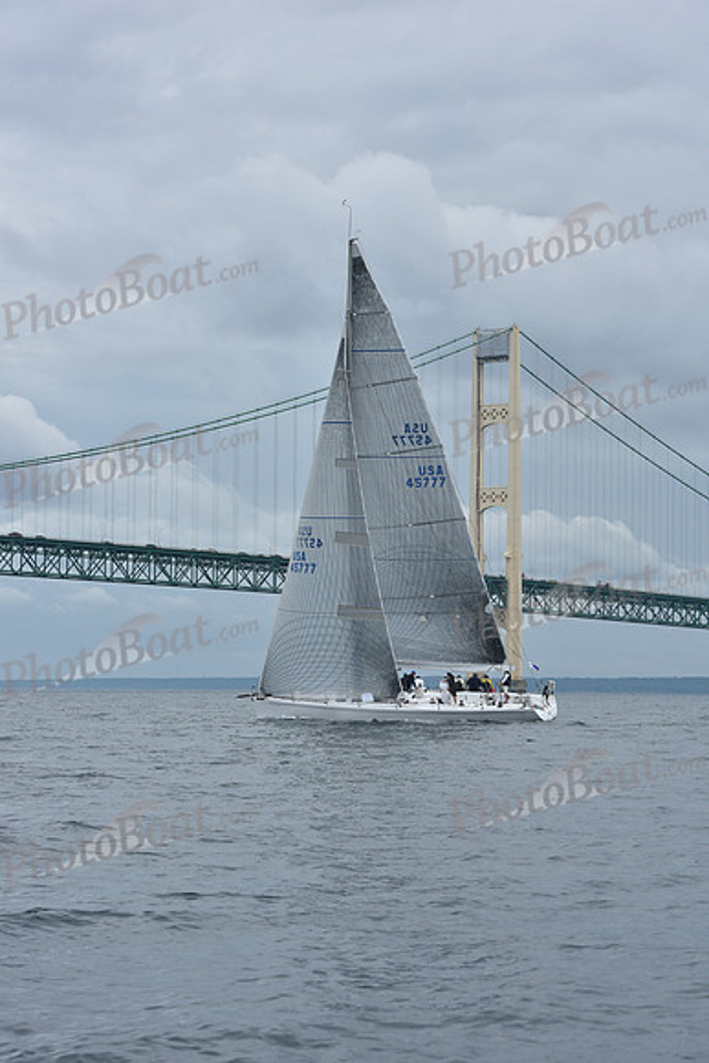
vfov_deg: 20.8
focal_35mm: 98
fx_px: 2893
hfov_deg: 14.0
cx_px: 354
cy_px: 532
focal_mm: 98
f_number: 10
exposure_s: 1/800
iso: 250
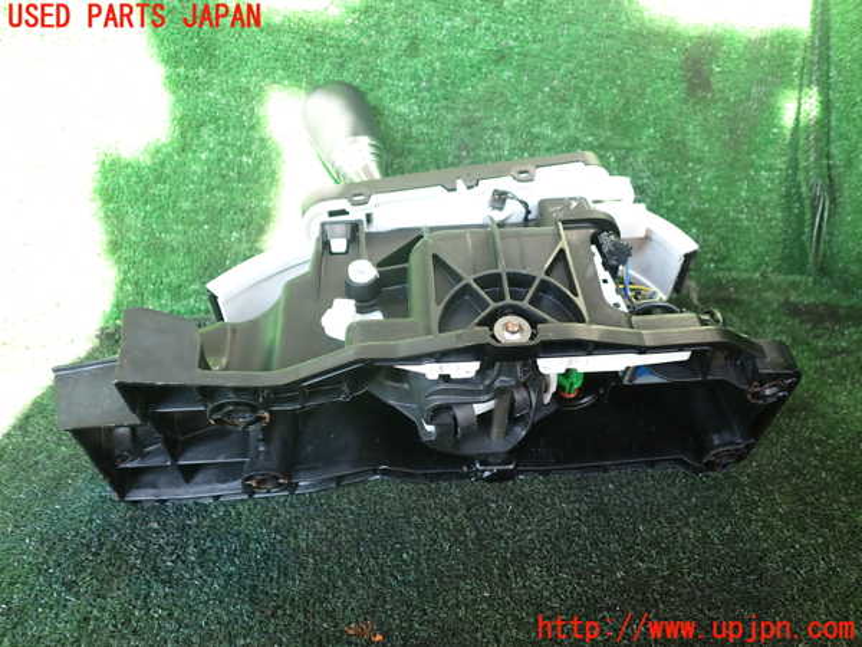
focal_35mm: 30
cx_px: 431
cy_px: 324
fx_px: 747
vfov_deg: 46.8
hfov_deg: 60.0
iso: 160
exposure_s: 1/60
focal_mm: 5.4
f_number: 2.3
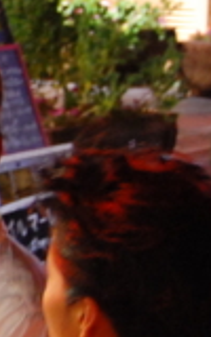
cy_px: 156
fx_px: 1969
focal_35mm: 214
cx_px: -454
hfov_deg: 5.7
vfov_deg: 9.8
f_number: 4.8
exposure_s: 1/10
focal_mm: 35
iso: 1600
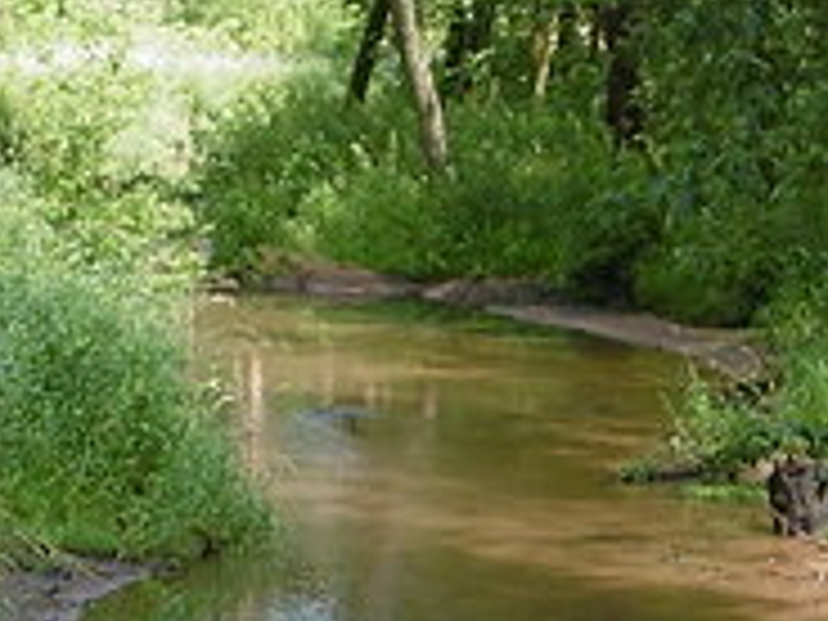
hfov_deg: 10.5
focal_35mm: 186
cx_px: -18
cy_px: 749
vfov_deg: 7.9
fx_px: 4449
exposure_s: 1/160
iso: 100
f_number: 3.7
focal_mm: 6.8
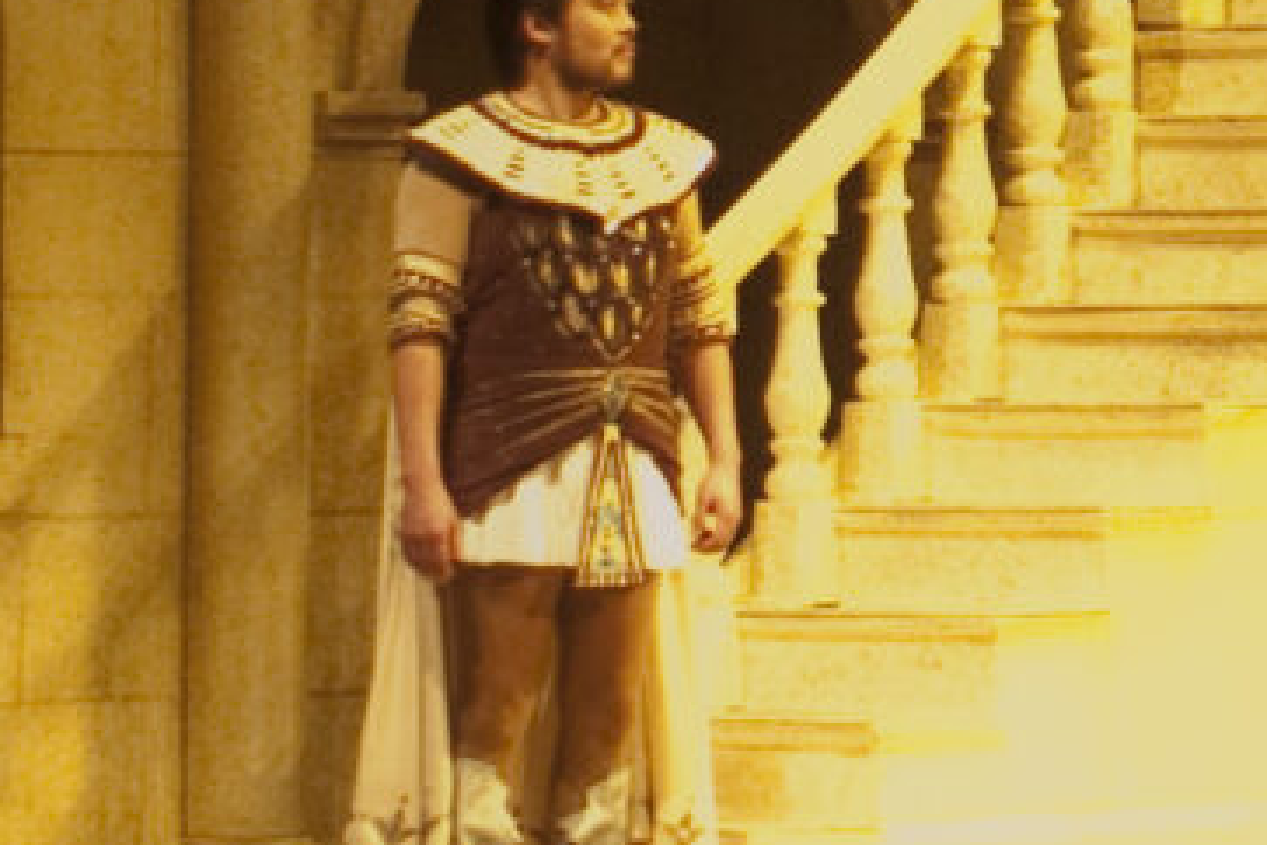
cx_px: 2562
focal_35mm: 310
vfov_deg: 4.4
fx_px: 10909
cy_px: -403
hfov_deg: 6.4
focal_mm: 44
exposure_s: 1/160
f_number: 2.8
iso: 4000
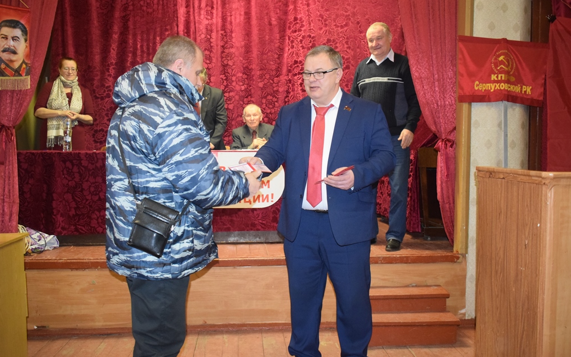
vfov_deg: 37.3
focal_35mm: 34
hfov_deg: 56.7
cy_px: 171
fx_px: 529
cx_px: 283
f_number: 3.8
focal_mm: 22
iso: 3200
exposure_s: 1/60
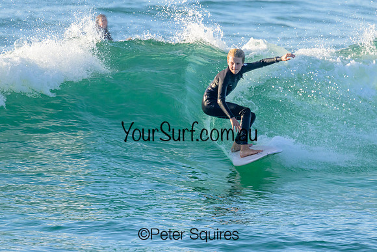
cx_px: 213
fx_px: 8266
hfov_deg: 2.6
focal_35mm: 789
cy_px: 123
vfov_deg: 1.7
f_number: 11
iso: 2000
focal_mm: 620
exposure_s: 1/2000
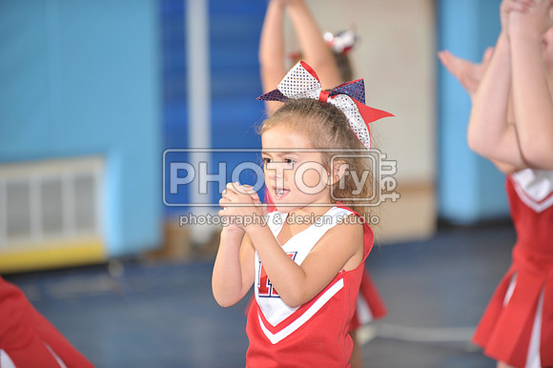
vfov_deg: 6.9
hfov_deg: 10.3
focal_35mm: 200
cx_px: 276
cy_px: 184
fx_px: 3070
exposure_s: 1/100
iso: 500
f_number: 2.8
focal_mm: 200
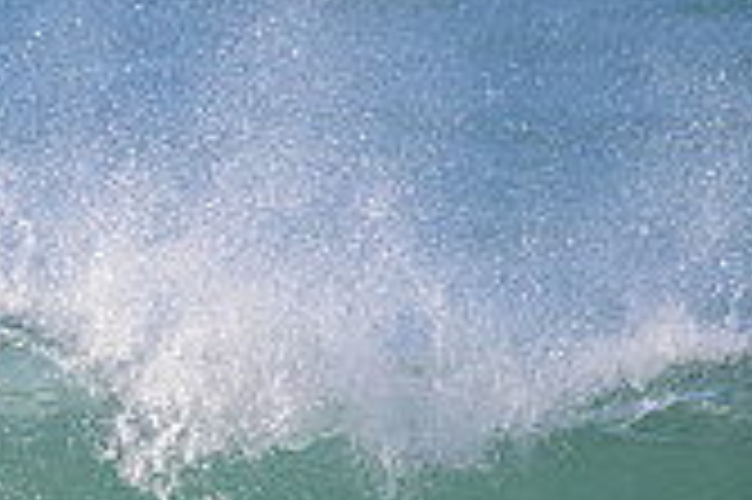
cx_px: -410
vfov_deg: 0.5
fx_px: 58076
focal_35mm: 2783
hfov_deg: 0.7
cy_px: 633
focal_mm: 800
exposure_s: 1/2000
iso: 1400
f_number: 11
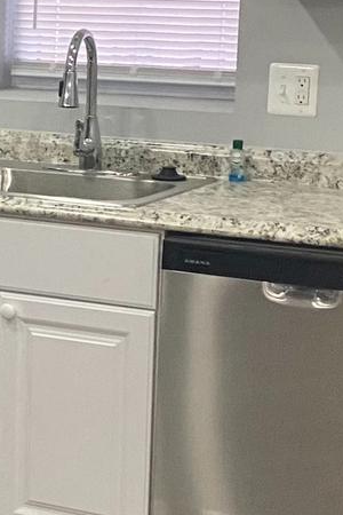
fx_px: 1758
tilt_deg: -8.6
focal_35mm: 123
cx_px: -302
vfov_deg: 16.6
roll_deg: -0.4
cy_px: 222
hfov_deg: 10.4
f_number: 1.8
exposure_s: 1/60
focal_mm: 4.25
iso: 250
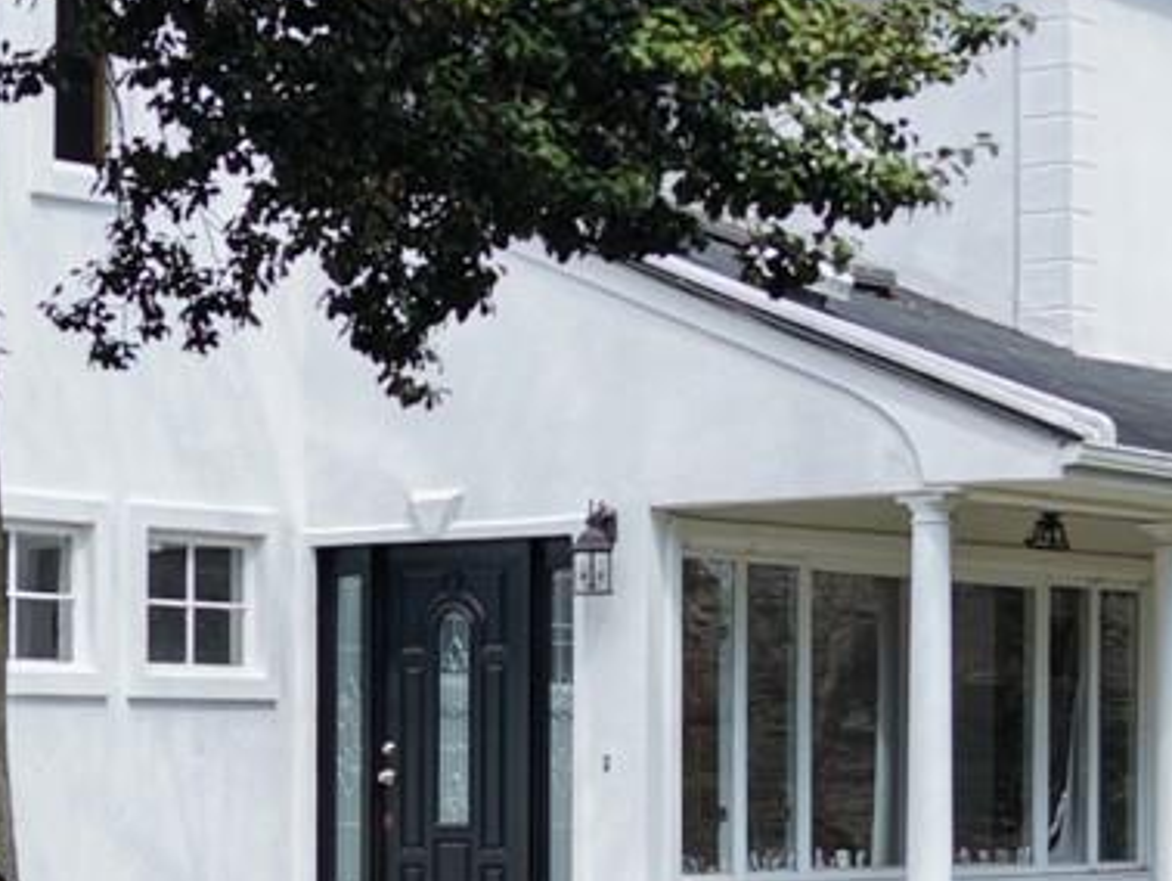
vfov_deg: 11.3
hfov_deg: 15.0
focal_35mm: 130
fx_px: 4404
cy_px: 797
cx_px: 105
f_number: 1.8
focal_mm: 8.67
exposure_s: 1/640
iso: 100
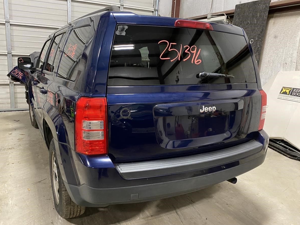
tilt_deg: -11.9
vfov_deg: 49.7
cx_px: 140
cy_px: 107
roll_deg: -1.9
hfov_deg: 63.4
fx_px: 243
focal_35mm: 28
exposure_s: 1/40
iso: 500
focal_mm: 4.25
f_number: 1.8
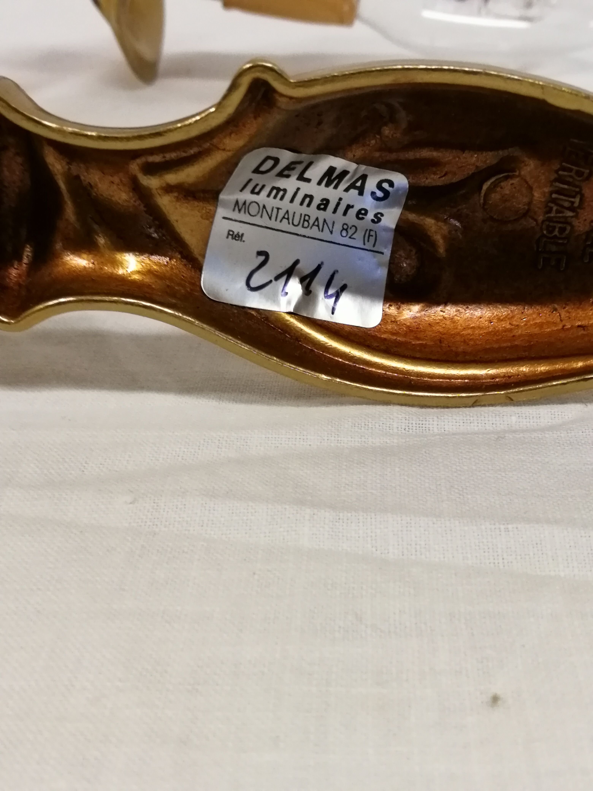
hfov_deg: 35.1
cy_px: 396
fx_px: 936
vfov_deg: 45.8
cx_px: 296
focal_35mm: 41
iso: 80
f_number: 2.2
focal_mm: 2.38
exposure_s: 1/50
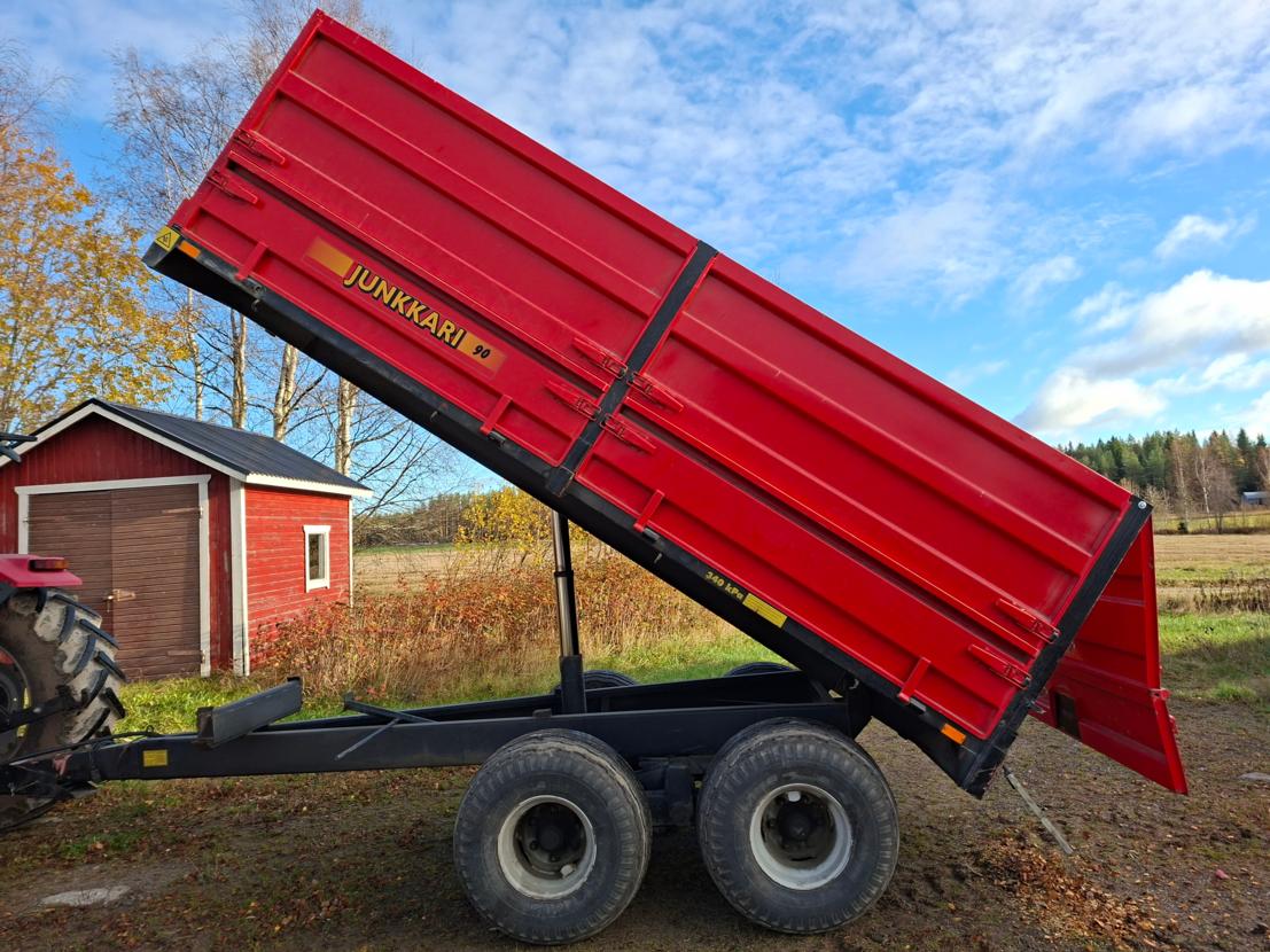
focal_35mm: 23
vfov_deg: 58.9
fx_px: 844
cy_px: 476
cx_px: 635
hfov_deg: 73.9
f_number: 1.8
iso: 50
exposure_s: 1/864
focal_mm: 5.54
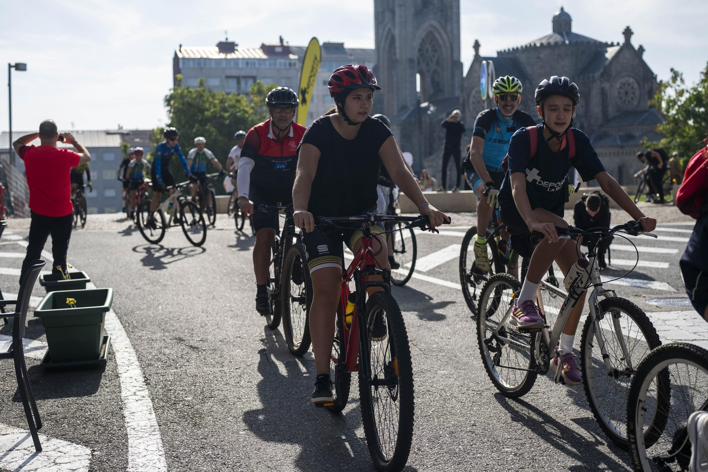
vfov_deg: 27.0
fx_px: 983
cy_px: 236
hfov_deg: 39.6
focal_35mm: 50
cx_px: 354
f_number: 3.5
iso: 100
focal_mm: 50
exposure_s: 1/1250
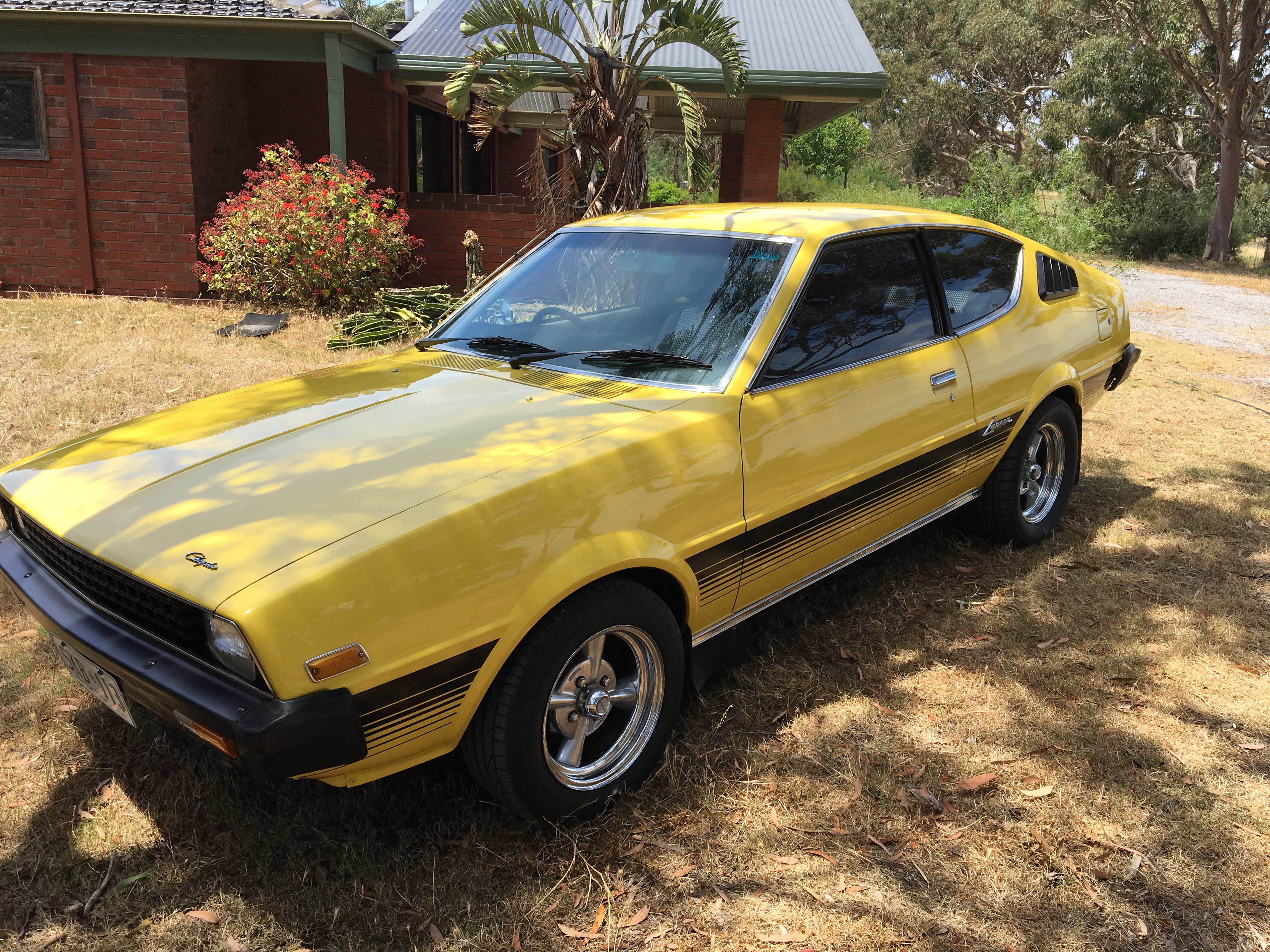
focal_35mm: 29
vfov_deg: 48.2
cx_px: 635
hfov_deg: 61.7
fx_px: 1064
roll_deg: -2.8
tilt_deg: -13.3
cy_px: 476
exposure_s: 1/1026
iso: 25
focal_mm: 4.15
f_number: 2.2
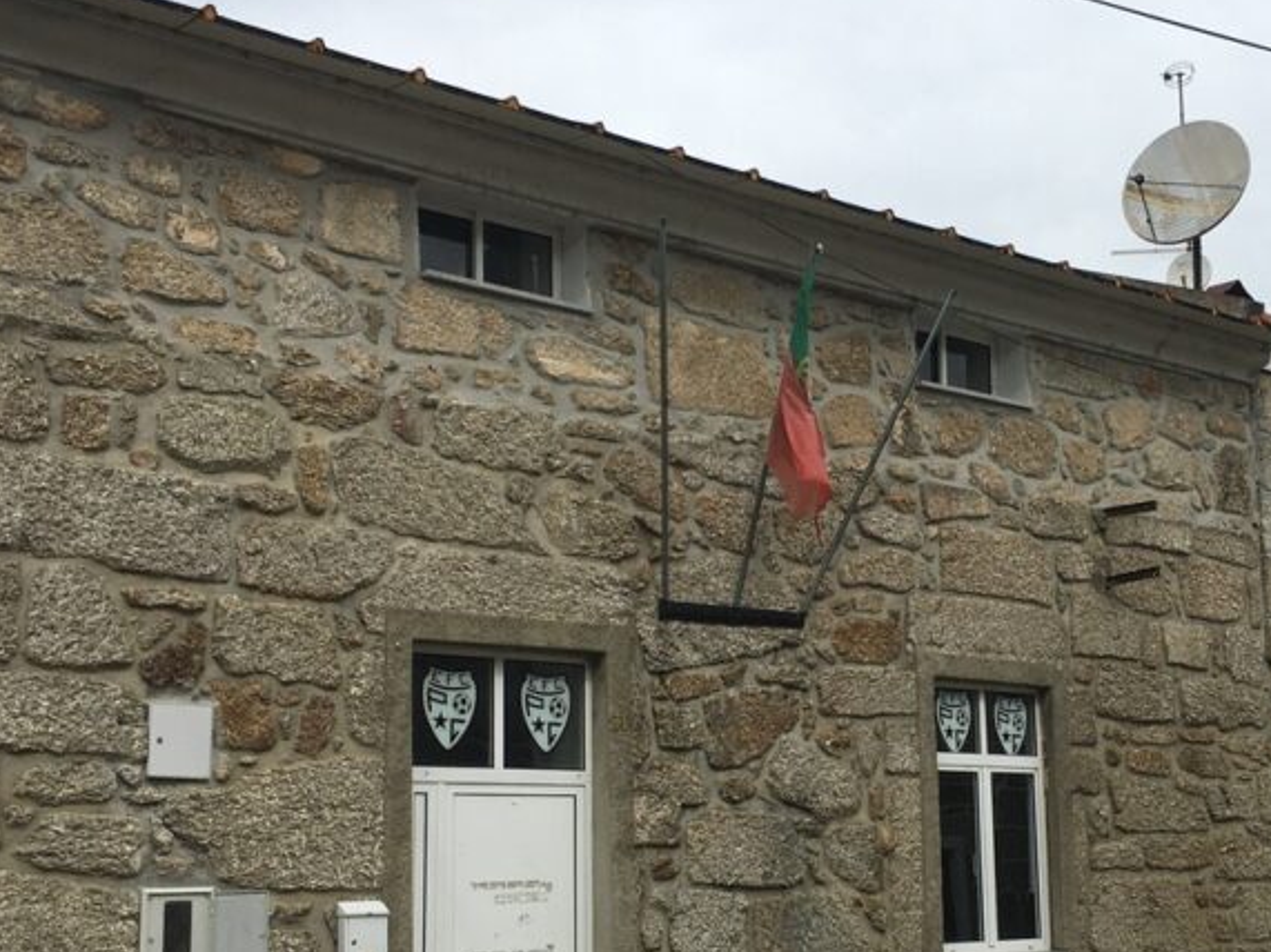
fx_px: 1909
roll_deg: +1.1
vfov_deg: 27.9
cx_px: 797
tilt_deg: +9.5
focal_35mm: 52
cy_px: 609
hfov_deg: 36.6
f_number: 2.2
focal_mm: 4.15
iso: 25
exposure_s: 1/1508
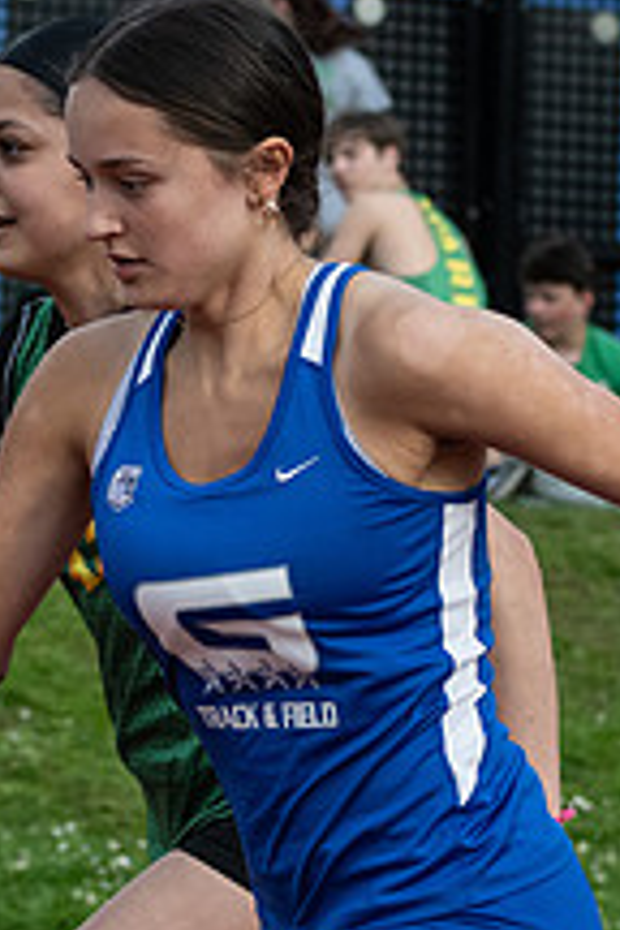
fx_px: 7465
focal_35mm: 289
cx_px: 169
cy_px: 607
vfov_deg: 7.1
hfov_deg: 4.8
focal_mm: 80
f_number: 5.6
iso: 1100
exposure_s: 1/2000
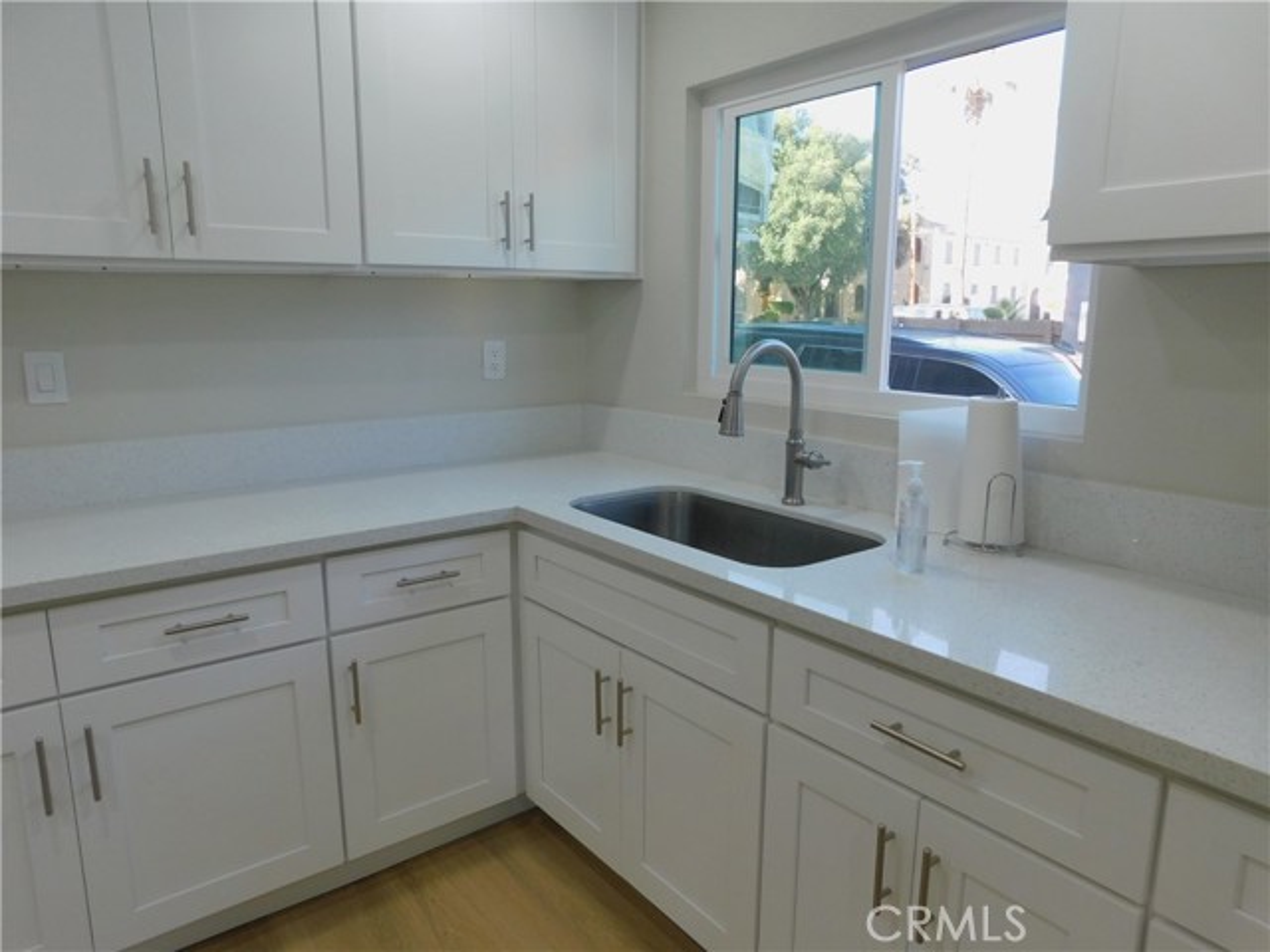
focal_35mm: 23
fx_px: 844
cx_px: 635
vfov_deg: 58.9
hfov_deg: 73.9
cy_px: 476
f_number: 3
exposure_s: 1/60
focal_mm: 4
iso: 125
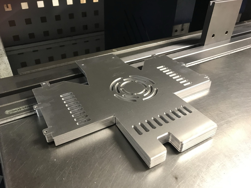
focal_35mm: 28
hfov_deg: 63.4
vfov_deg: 49.7
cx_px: 126
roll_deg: -1.8
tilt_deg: -33.8
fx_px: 203
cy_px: 94
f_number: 1.8
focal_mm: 3.99
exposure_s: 1/20
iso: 32
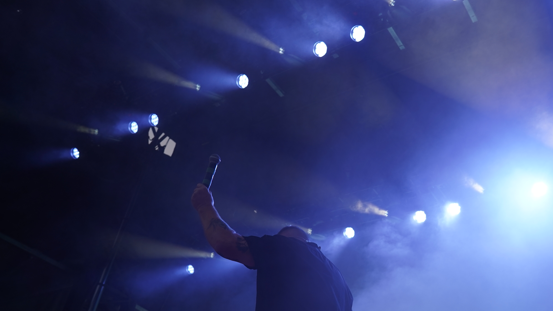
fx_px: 557
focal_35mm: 38
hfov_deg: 52.1
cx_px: 351
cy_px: 223
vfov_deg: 30.8
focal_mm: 24
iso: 250
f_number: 4
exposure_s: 1/160
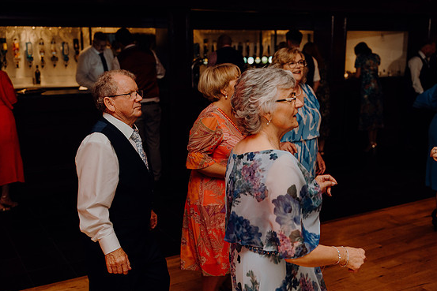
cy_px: 152
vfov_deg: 31.2
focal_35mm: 43
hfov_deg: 45.4
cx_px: 225
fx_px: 522
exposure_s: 1/160
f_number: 2.8
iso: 1250
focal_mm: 41
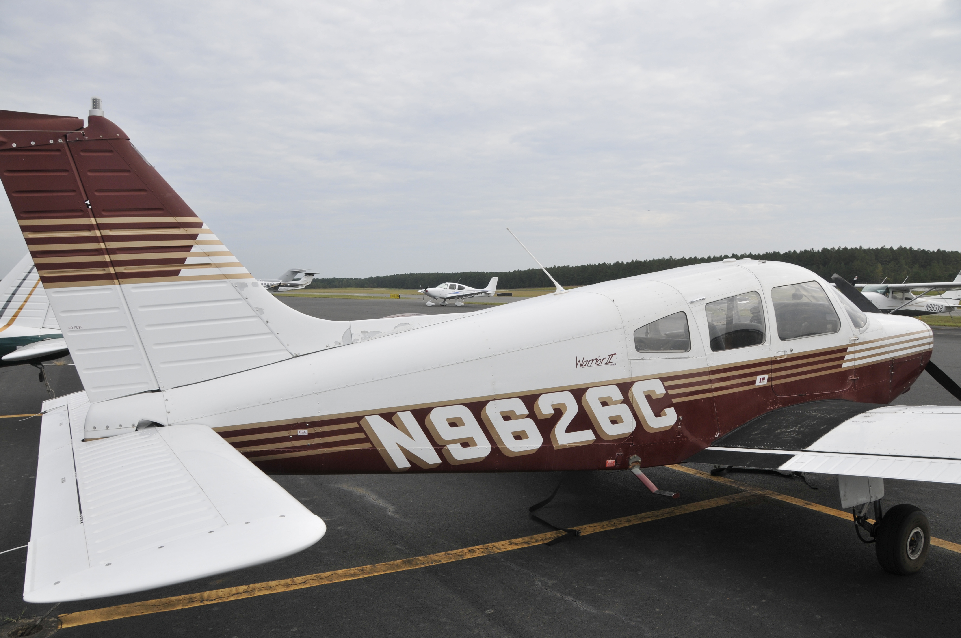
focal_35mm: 27
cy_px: 319
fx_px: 720
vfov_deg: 47.8
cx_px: 480
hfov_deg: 67.4
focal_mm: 18
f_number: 11
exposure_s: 1/500
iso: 200
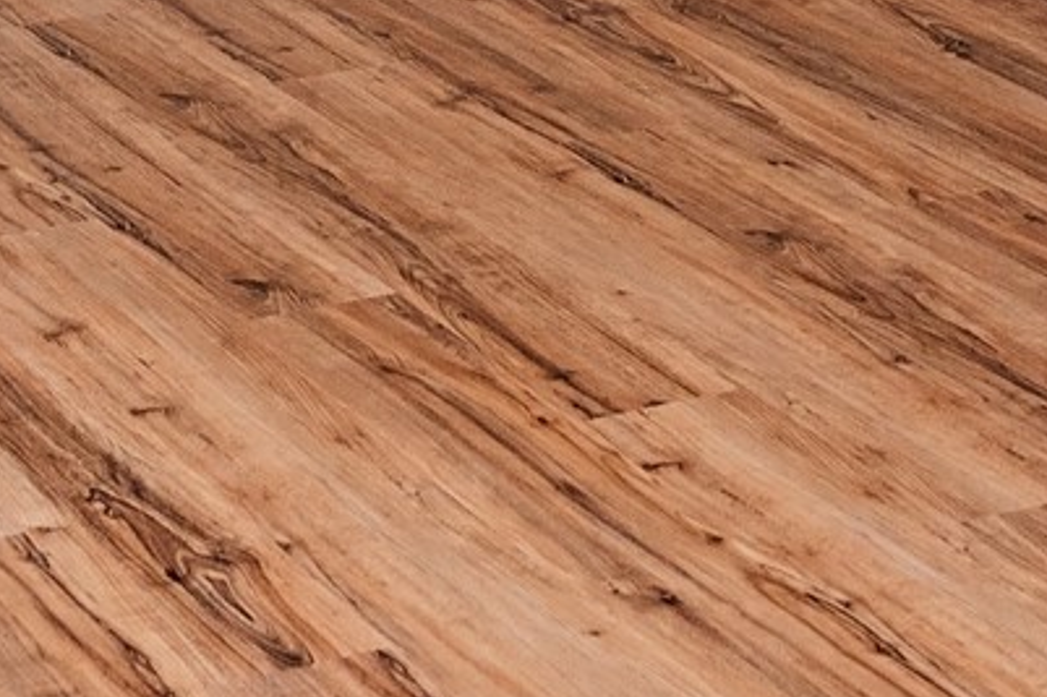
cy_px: -895
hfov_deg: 15.4
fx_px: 3779
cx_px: -76
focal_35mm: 130
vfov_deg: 9.5
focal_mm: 24
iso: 400
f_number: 4
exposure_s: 1/200
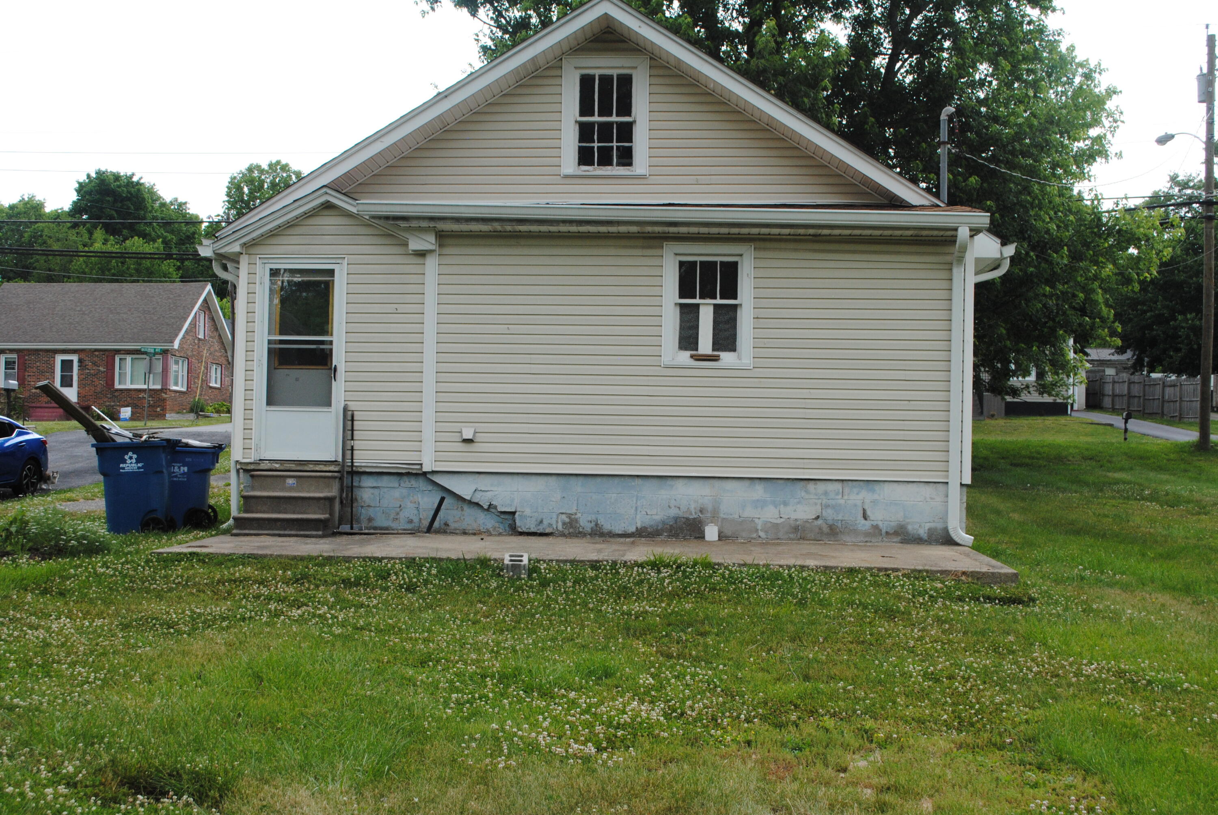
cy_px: 408
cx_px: 609
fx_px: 1321
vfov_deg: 34.3
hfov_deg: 49.5
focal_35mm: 39
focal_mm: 26
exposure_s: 1/320
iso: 400
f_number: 9
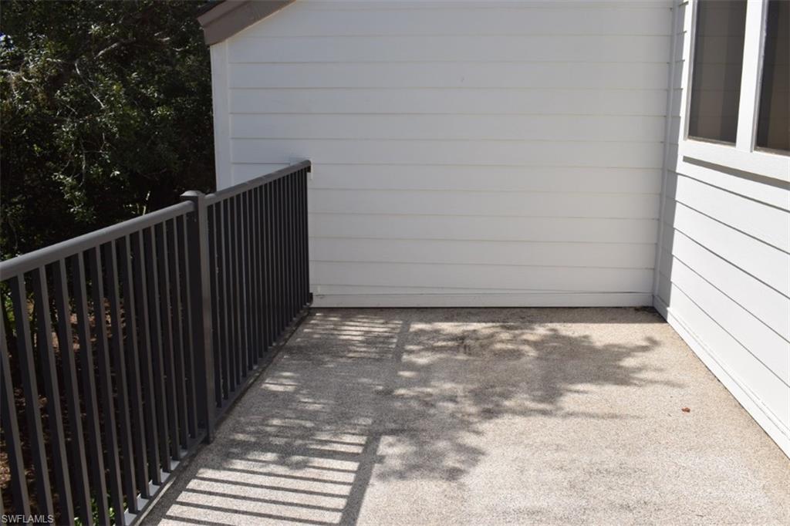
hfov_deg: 57.2
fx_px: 724
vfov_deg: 39.9
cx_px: 395
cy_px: 263
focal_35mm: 33
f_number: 13
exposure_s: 1/200
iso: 100
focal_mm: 22
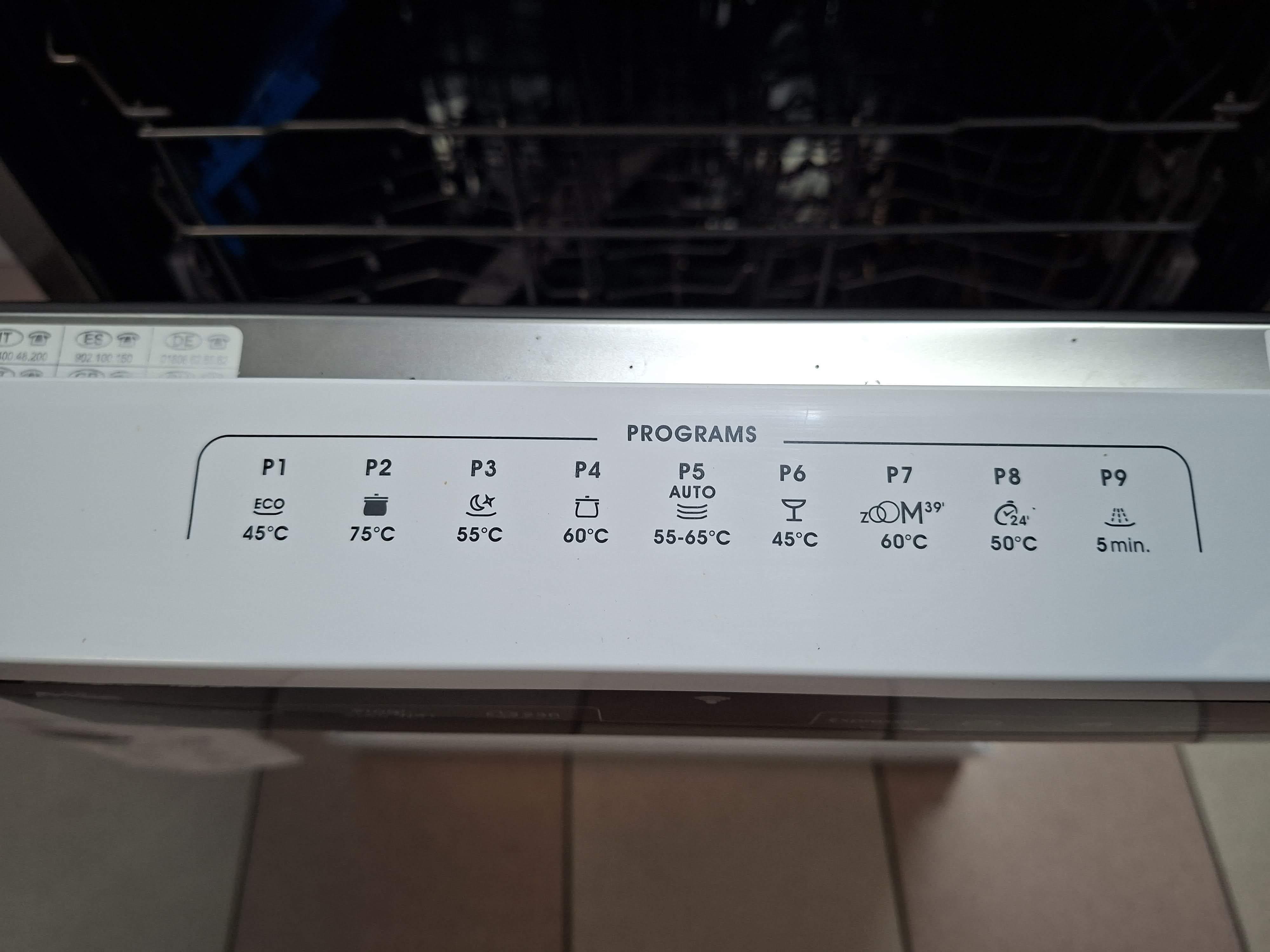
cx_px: 635
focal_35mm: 23
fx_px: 844
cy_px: 476
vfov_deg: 58.9
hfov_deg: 73.9
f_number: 1.8
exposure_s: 1/100
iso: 250
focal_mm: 5.54
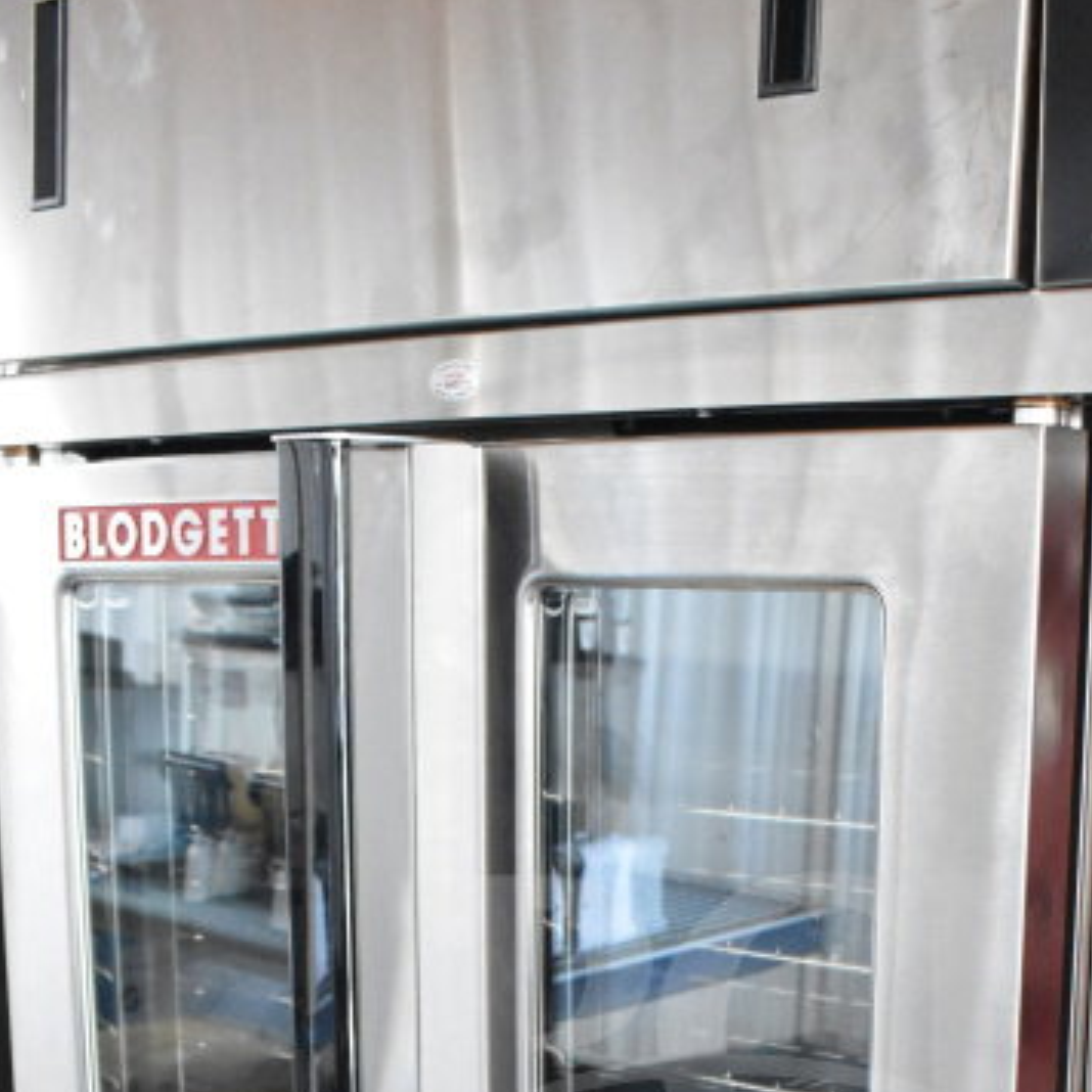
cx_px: 730
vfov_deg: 27.3
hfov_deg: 28.9
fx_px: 2106
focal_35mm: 59
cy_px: 1118
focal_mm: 18
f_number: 4.5
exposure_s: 1/80
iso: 6400
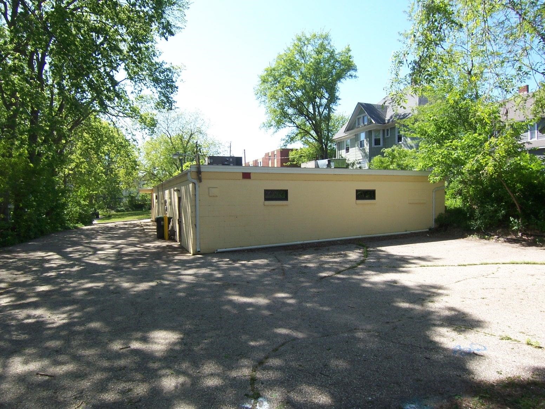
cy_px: 204
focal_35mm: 23
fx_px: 362
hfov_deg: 73.9
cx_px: 272
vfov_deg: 58.9
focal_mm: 3.8
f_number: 5.6
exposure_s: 1/100
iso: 64
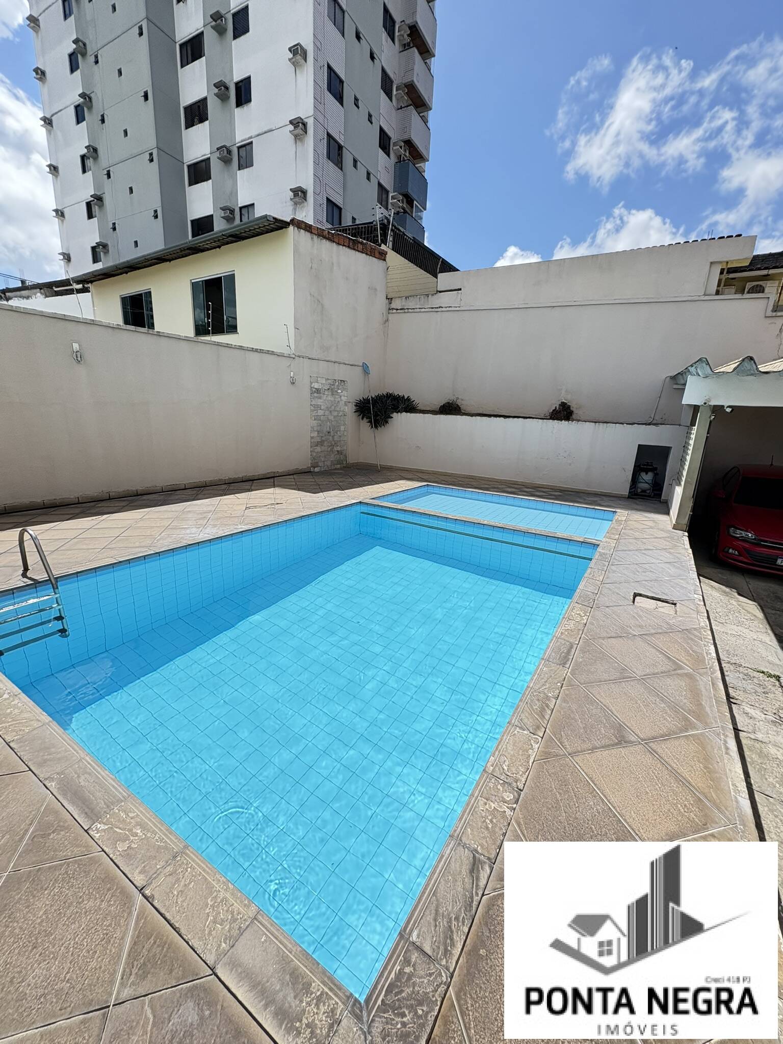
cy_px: 522
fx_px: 422
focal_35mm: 14
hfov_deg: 85.7
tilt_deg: -9.2
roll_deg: -2.6
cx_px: 392
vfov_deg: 102.1
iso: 64
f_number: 2.2
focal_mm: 2.22
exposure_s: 1/1395
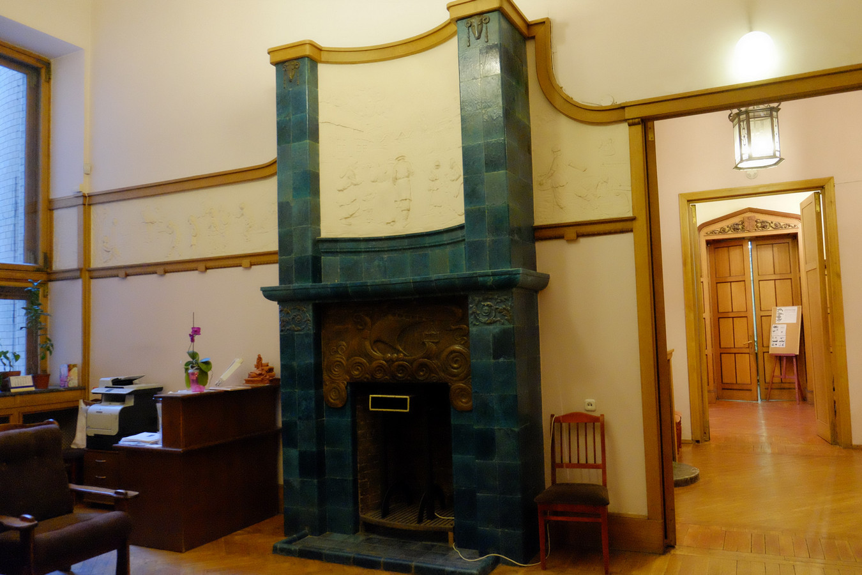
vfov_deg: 47.9
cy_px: 288
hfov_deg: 67.4
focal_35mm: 27
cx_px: 431
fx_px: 646
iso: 6400
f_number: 2.8
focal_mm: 18
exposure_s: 1/58
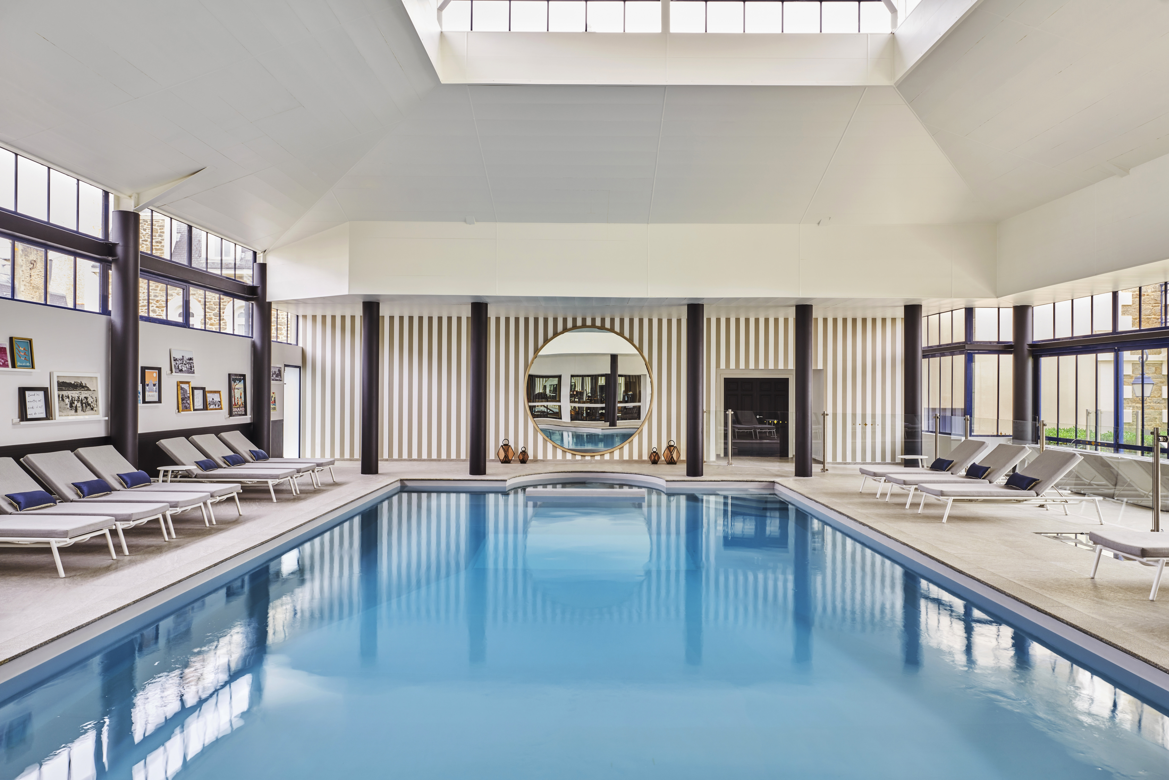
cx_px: 584
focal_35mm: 22
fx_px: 715
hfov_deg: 78.6
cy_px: 390
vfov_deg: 57.3
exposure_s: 1/1.25
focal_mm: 22
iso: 100
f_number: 11
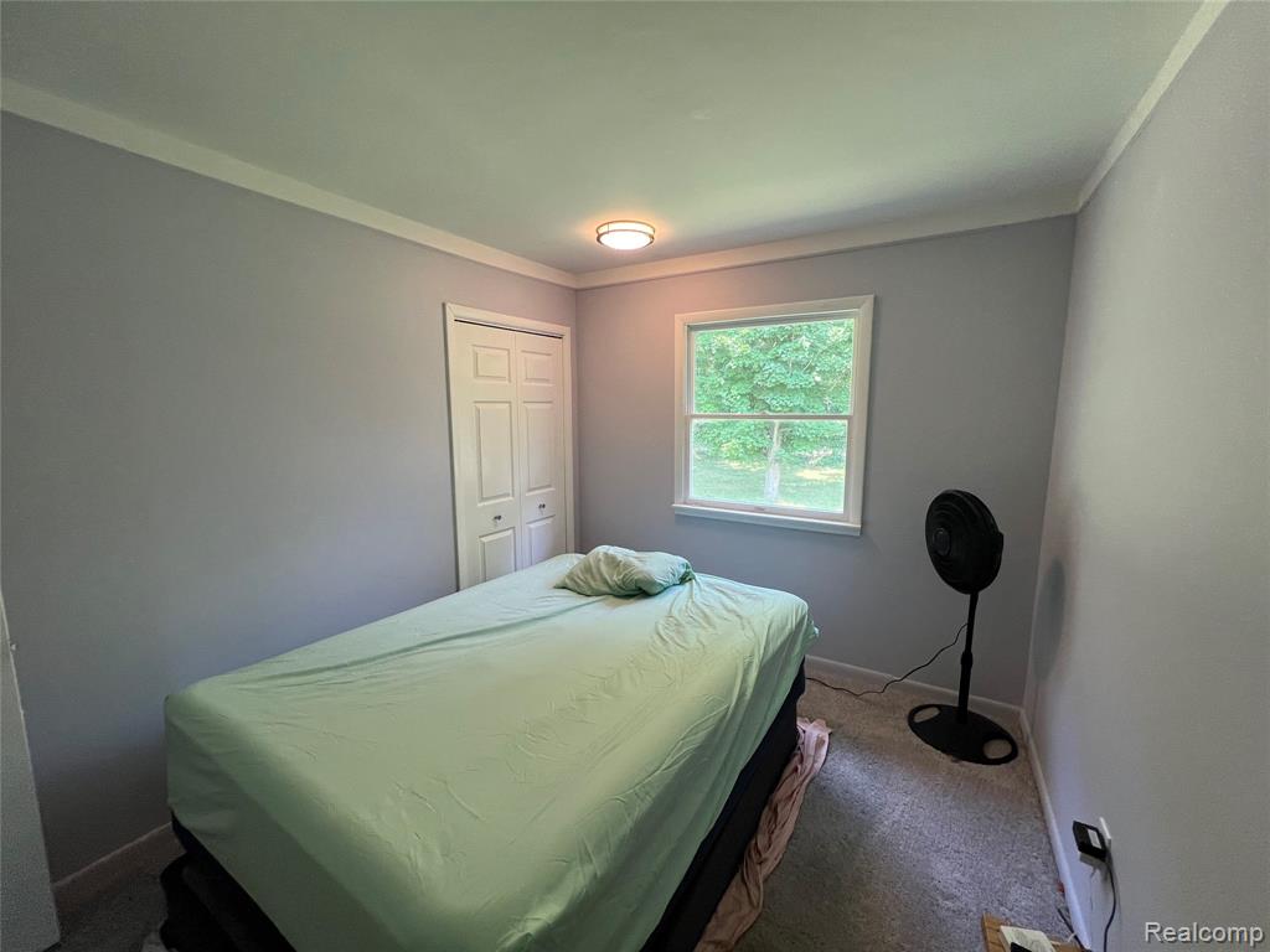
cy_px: 476
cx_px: 635
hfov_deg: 106.2
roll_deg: +1.3
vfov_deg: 89.9
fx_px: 477
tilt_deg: -6.0
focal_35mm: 13
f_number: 1.8
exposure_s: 1/120
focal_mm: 1.57
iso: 100
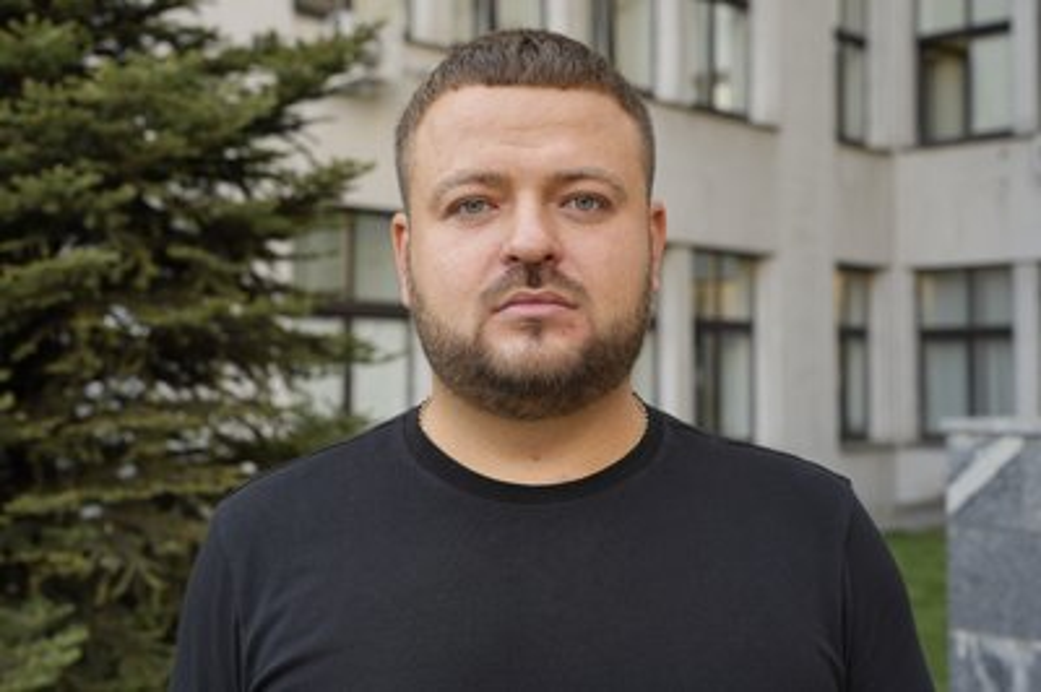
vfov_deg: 28.0
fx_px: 1387
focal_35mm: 48
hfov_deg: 41.1
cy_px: 346
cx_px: 520
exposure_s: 1/60
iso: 125
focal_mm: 48
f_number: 5.6
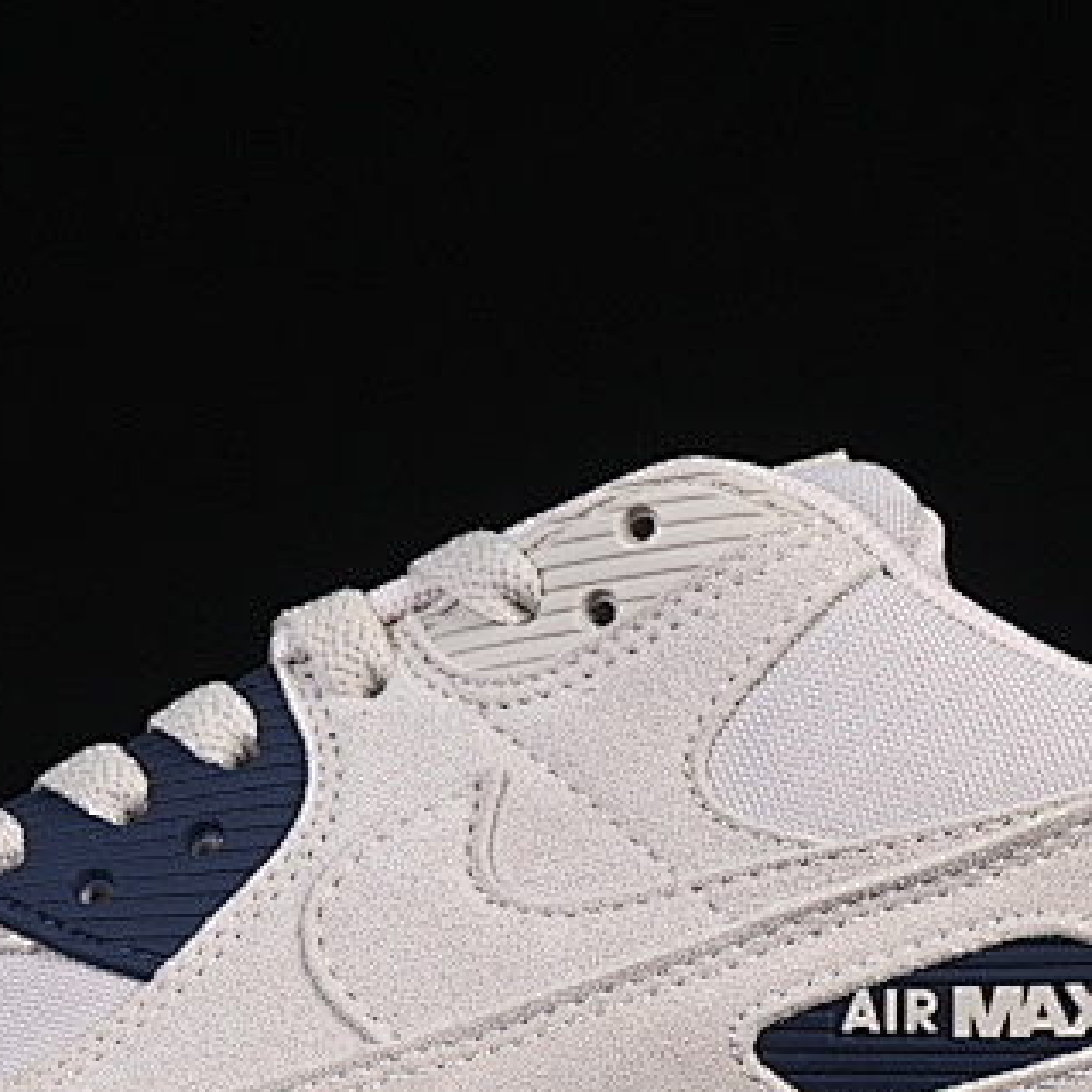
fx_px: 7709
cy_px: 815
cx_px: 483
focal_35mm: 216
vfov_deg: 8.1
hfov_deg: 8.1
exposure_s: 1/80
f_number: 8
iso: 160
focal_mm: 50
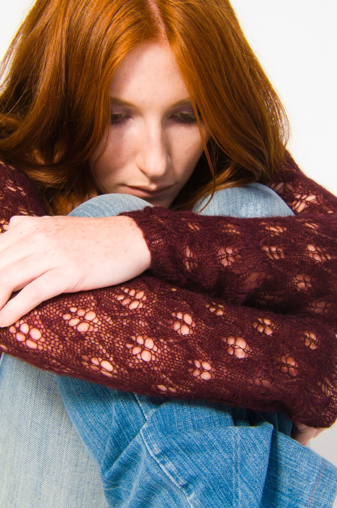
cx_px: 168
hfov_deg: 12.2
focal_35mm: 112
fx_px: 1583
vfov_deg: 18.2
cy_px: 254
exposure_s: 1/90
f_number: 13
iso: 800
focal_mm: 75
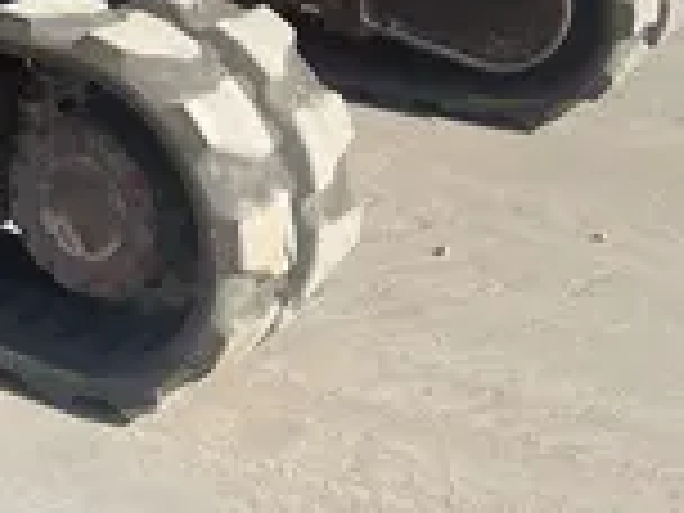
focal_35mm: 94
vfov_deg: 14.0
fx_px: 1857
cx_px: -220
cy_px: -412
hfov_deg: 19.2
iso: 50
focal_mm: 5.1
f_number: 1.6
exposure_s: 1/3521
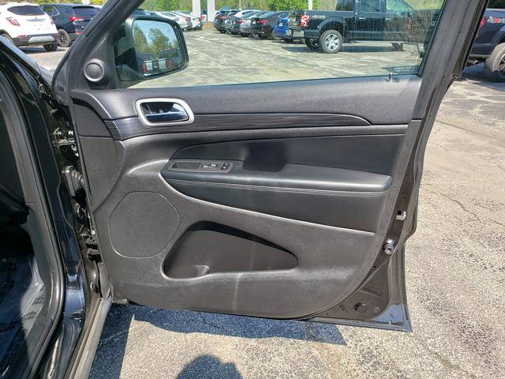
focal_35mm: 26
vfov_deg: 53.1
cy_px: 190
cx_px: 252
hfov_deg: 67.3
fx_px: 379
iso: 50
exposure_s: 1/457
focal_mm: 4.3
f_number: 2.4
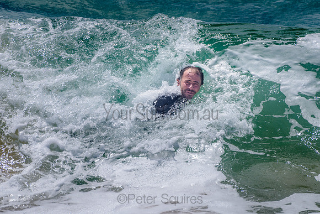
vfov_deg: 2.2
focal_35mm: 613
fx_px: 5451
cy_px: 131
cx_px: 179
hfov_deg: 3.4
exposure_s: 1/2000
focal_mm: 500
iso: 140
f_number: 5.6
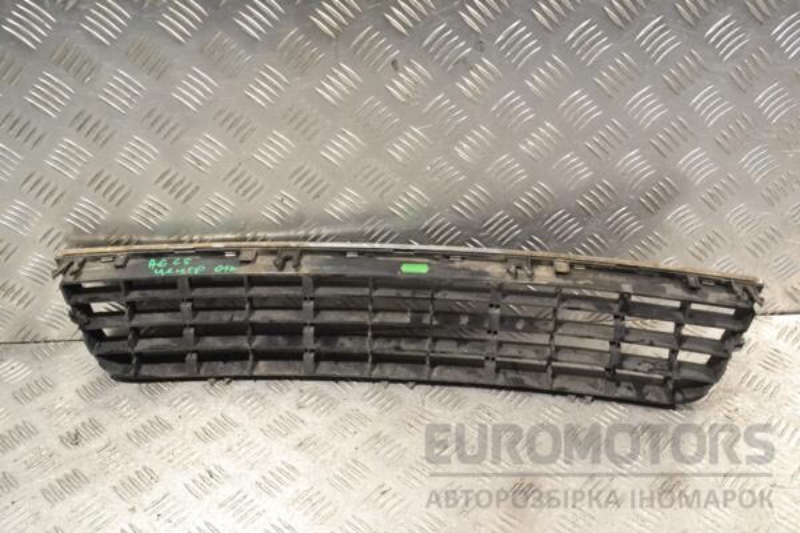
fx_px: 800
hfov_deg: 53.1
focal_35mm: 36
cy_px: 266
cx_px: 400
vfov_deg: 36.9
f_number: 8
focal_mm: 24
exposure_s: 1/250
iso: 3200
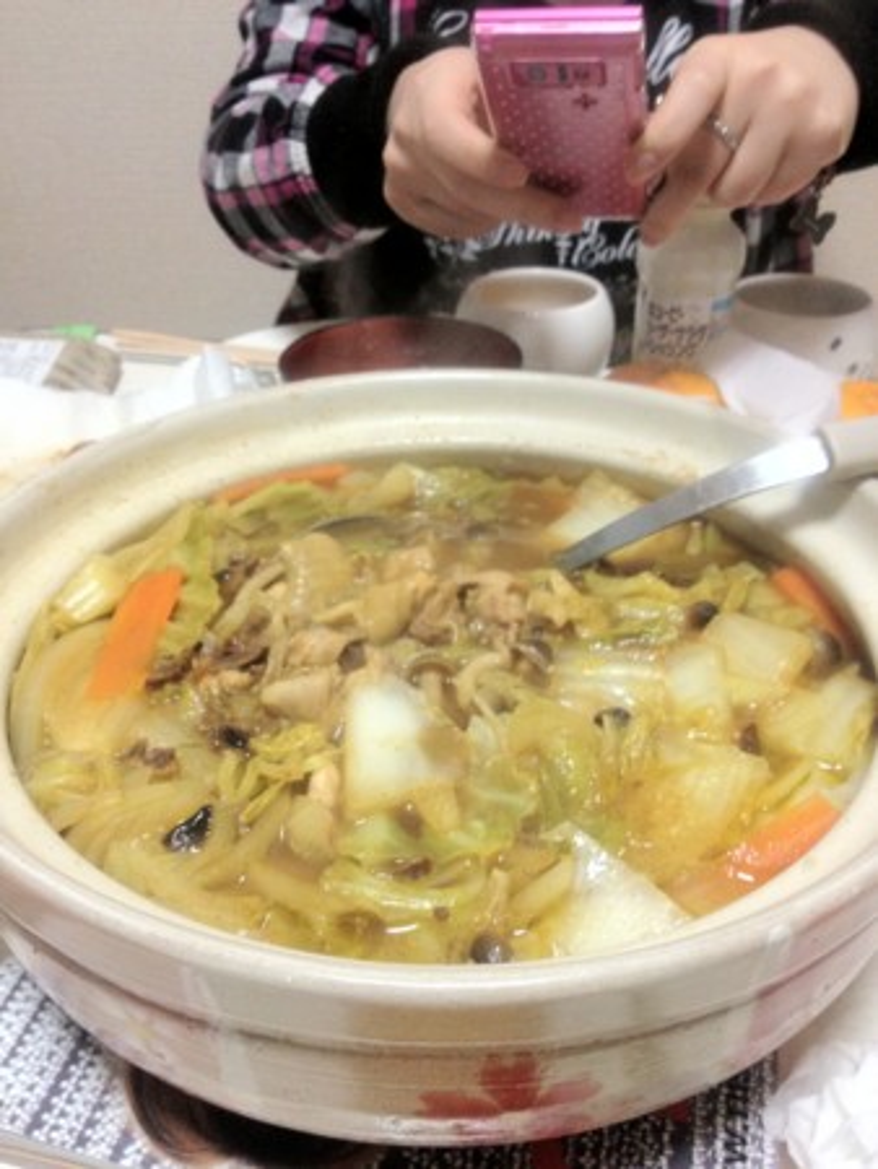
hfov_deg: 40.7
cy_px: 584
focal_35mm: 35
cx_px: 439
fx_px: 1183
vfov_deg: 52.6
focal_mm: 4.28
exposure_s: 1/20
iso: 200
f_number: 2.4
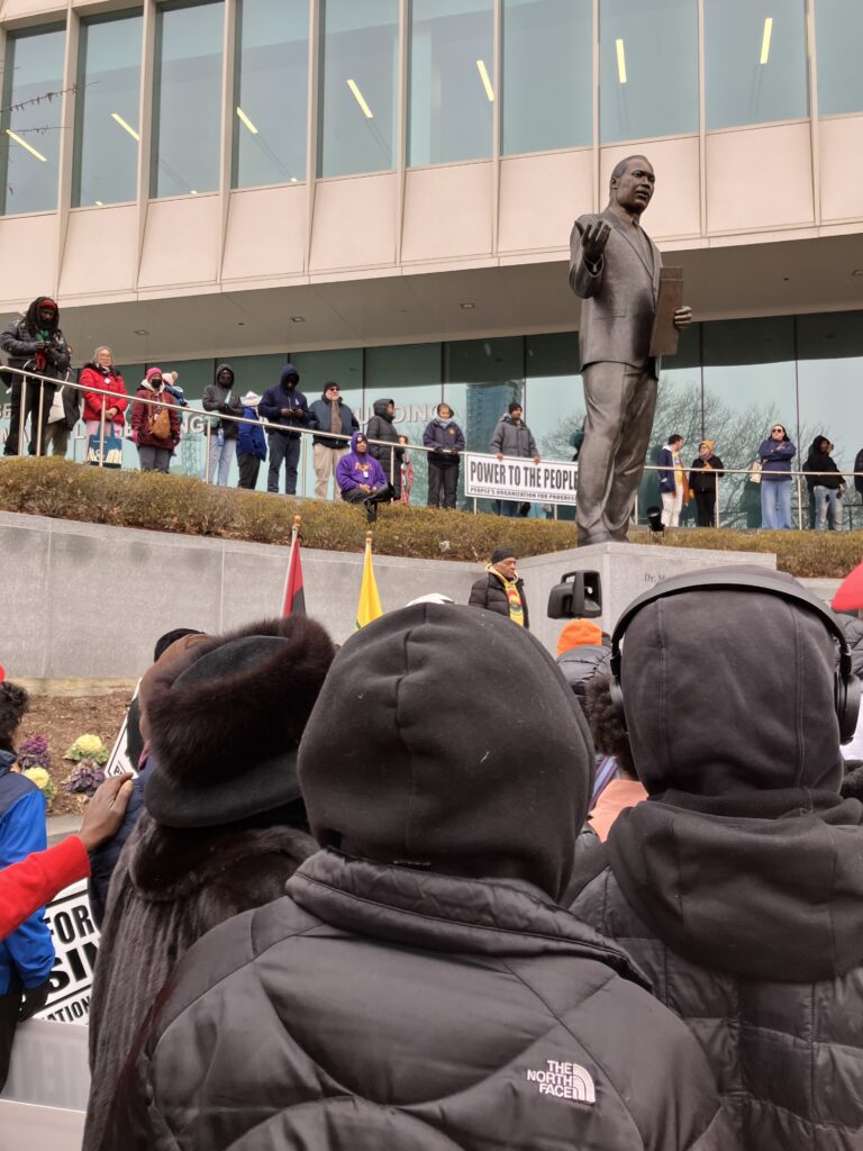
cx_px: 432
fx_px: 931
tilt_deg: +7.4
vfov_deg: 63.4
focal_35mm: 28
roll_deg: -1.8
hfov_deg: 49.7
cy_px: 576
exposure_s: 1/159
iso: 25
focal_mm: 3.99
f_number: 1.8
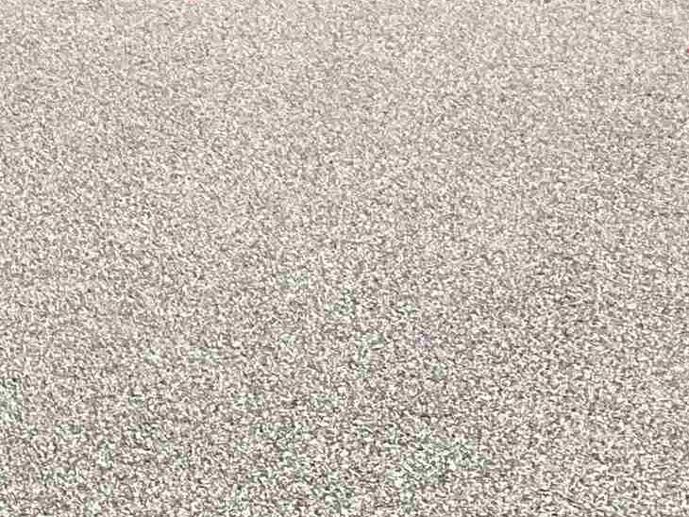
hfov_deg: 15.0
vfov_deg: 11.3
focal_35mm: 122
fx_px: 2429
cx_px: -340
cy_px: -422
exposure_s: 1/2667
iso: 16
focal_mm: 3
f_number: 1.8
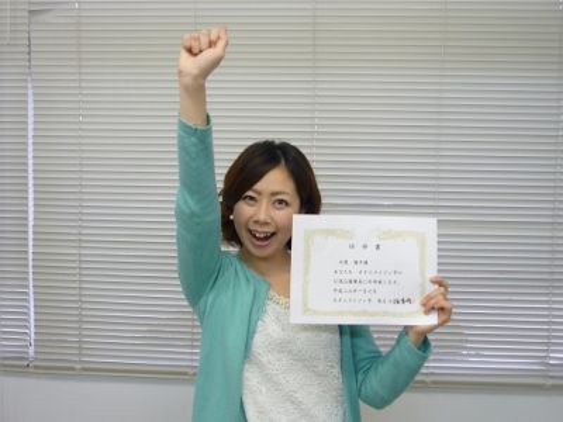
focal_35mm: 35
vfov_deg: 40.7
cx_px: 282
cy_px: 211
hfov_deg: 52.6
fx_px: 569
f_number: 2.8
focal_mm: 5.5
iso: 160
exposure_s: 1/30
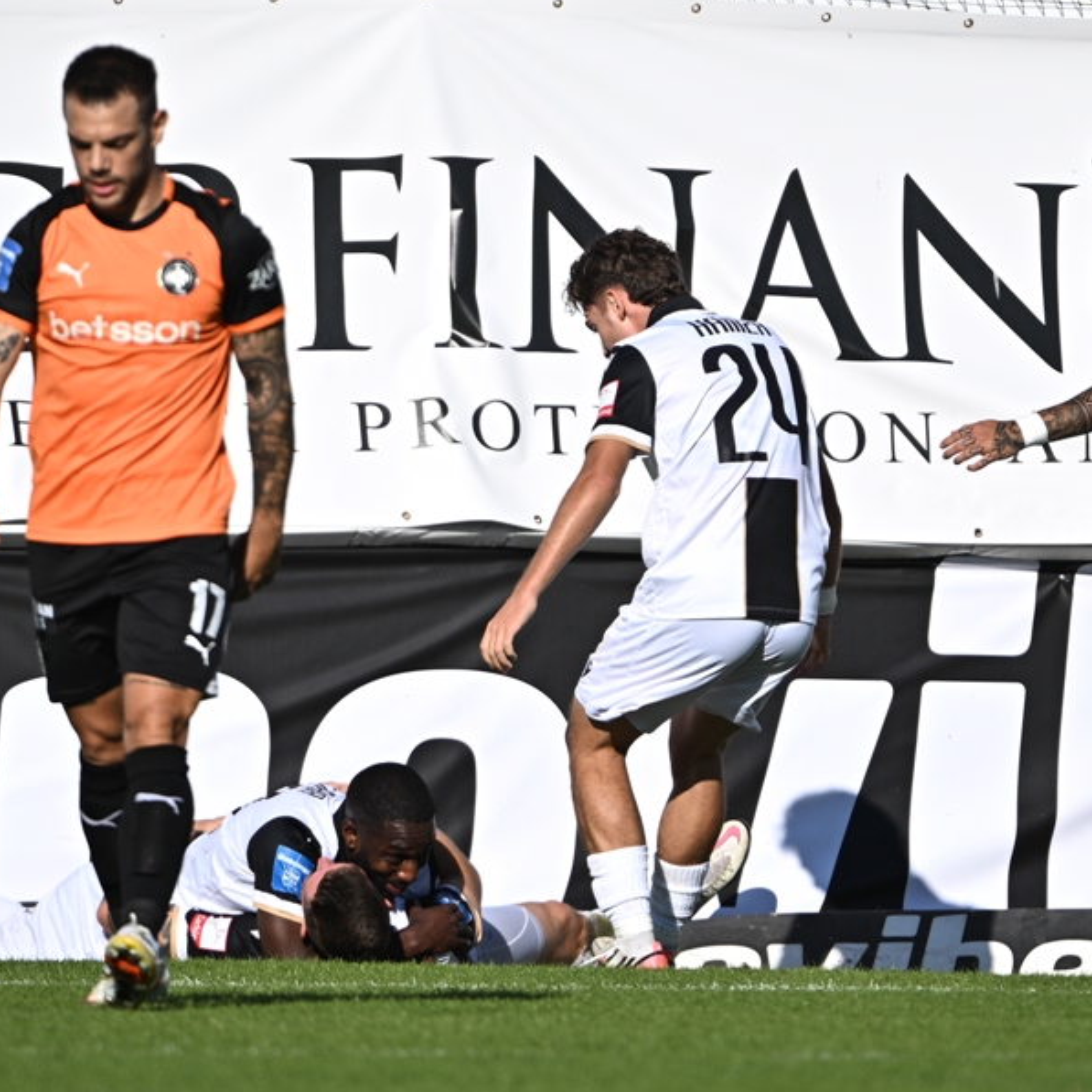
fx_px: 25590
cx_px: 598
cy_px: 545
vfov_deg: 2.4
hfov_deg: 2.4
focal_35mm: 717
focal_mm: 560
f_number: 4
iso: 100
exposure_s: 1/1600
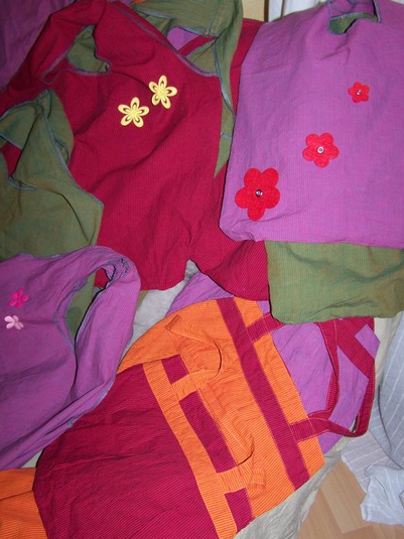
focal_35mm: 45
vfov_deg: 42.1
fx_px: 701
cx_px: 197
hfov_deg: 32.2
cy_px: 264
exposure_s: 1/60
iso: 80
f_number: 2.8
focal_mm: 6.3
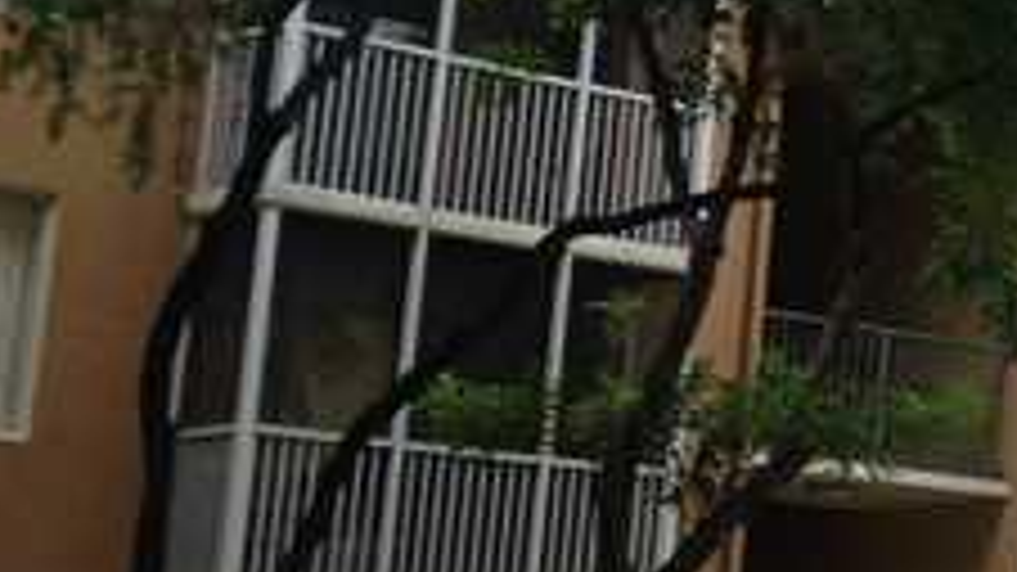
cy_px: 176
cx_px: 1616
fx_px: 3424
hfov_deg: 15.3
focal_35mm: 127
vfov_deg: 9.5
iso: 80
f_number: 2.4
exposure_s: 1/120
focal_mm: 4.12
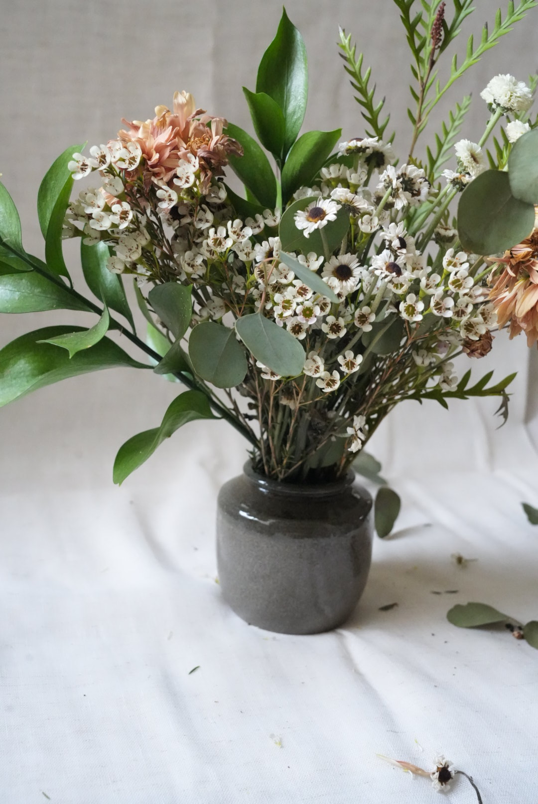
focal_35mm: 41
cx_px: 269
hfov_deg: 32.7
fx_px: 917
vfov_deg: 47.4
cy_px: 402
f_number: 8
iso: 16000
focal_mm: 41
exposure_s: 1/160
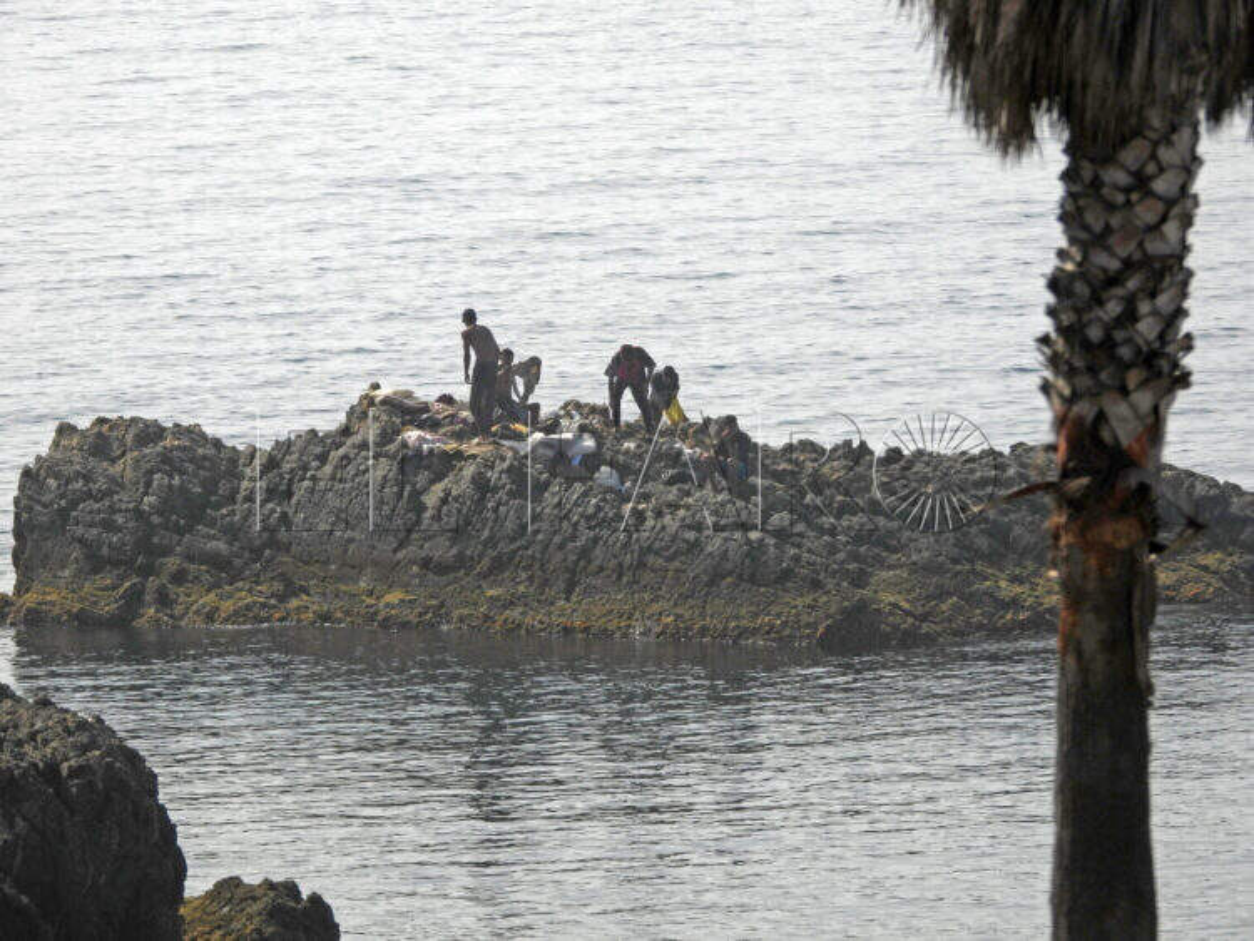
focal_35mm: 380
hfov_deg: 5.2
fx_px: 13770
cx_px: 627
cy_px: 470
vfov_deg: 3.9
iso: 100
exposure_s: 1/2000
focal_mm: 67.8
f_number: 5
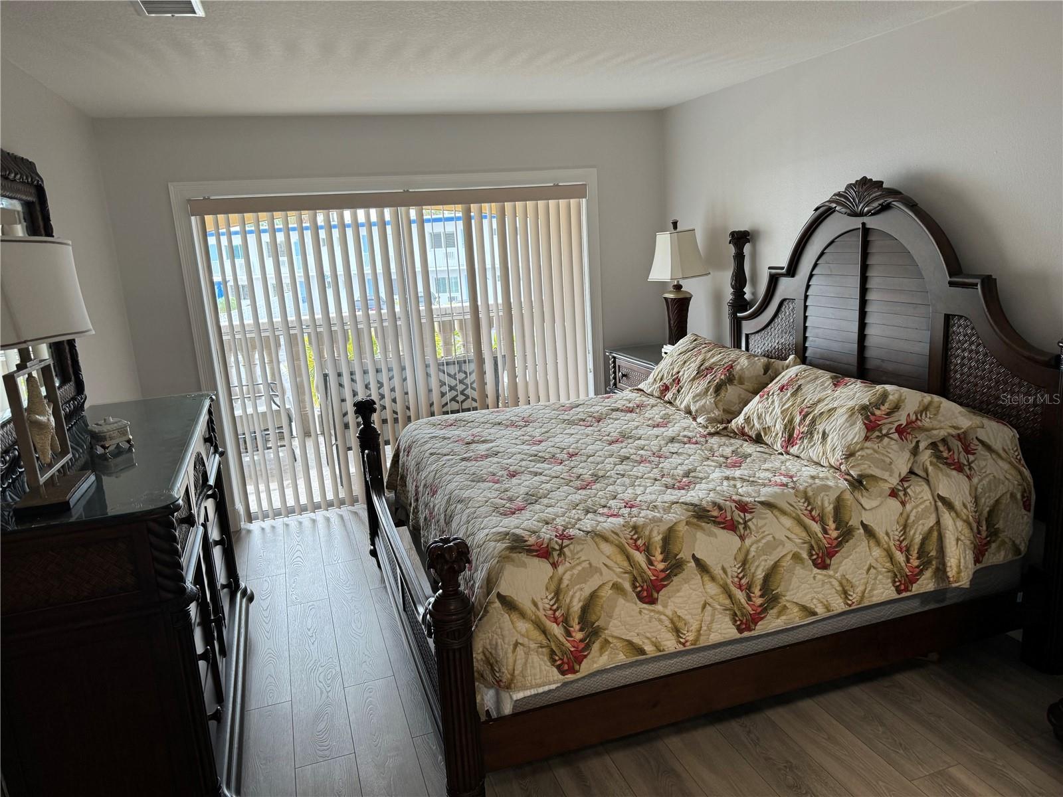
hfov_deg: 71.6
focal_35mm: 24
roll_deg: +2.9
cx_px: 532
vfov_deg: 56.8
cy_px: 398
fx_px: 737
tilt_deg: -12.0
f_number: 1.78
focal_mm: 6.86
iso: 100
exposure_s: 1/120
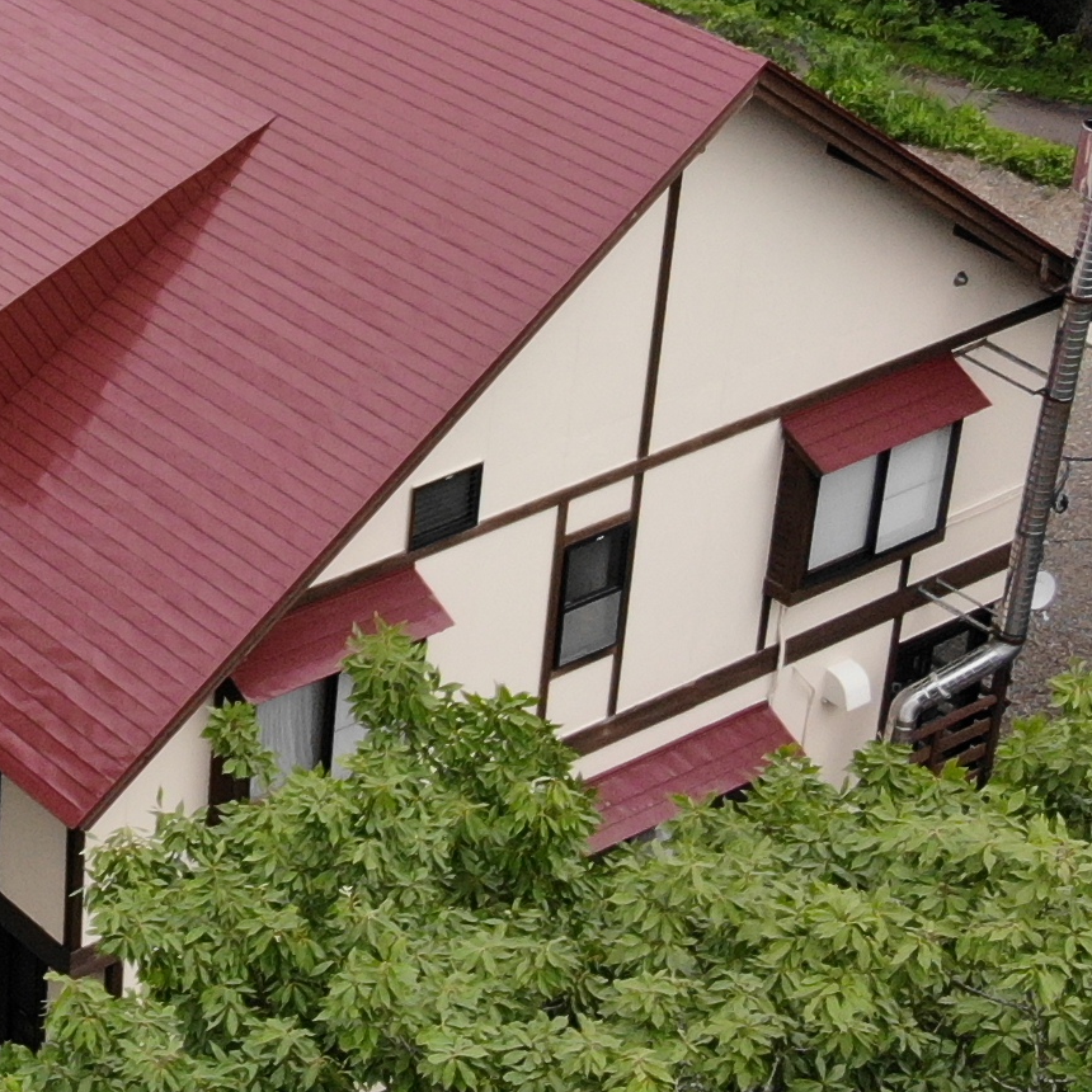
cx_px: -373
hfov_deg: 16.3
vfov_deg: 17.1
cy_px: 83
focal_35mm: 100
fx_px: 3569
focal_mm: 4.5
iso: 107
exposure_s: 1/705
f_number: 2.8
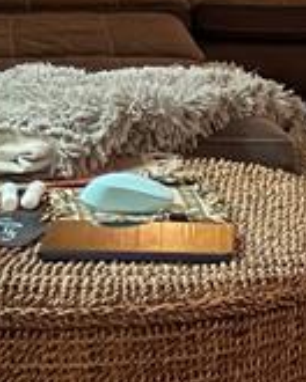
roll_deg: -3.7
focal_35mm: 151
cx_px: 746
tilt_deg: -2.1
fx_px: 1709
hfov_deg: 9.1
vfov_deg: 12.2
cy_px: -181
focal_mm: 5.1
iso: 400
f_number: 1.6
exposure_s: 1/60
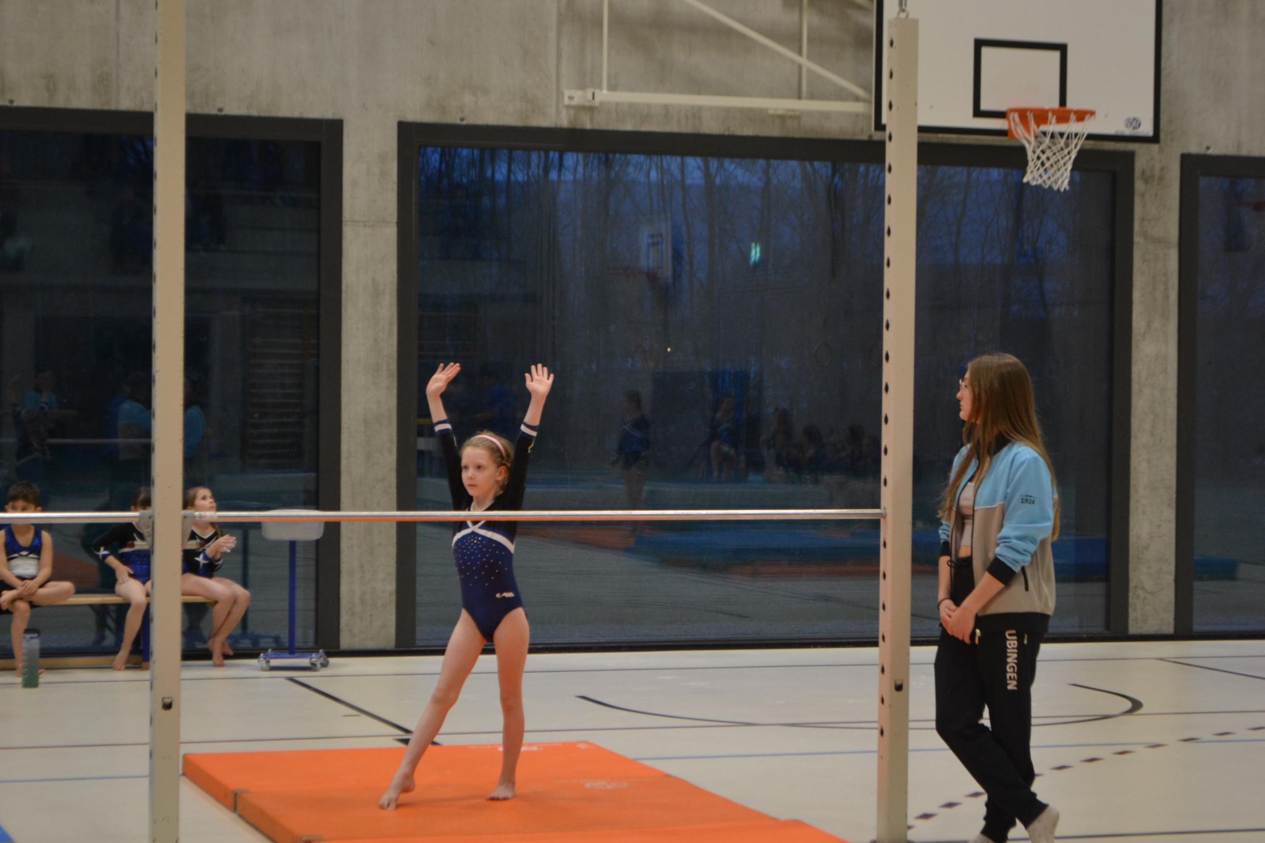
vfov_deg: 16.6
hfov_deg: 24.6
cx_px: 632
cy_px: 422
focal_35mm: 82
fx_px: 2899
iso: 900
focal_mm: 55
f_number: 5.6
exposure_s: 1/60
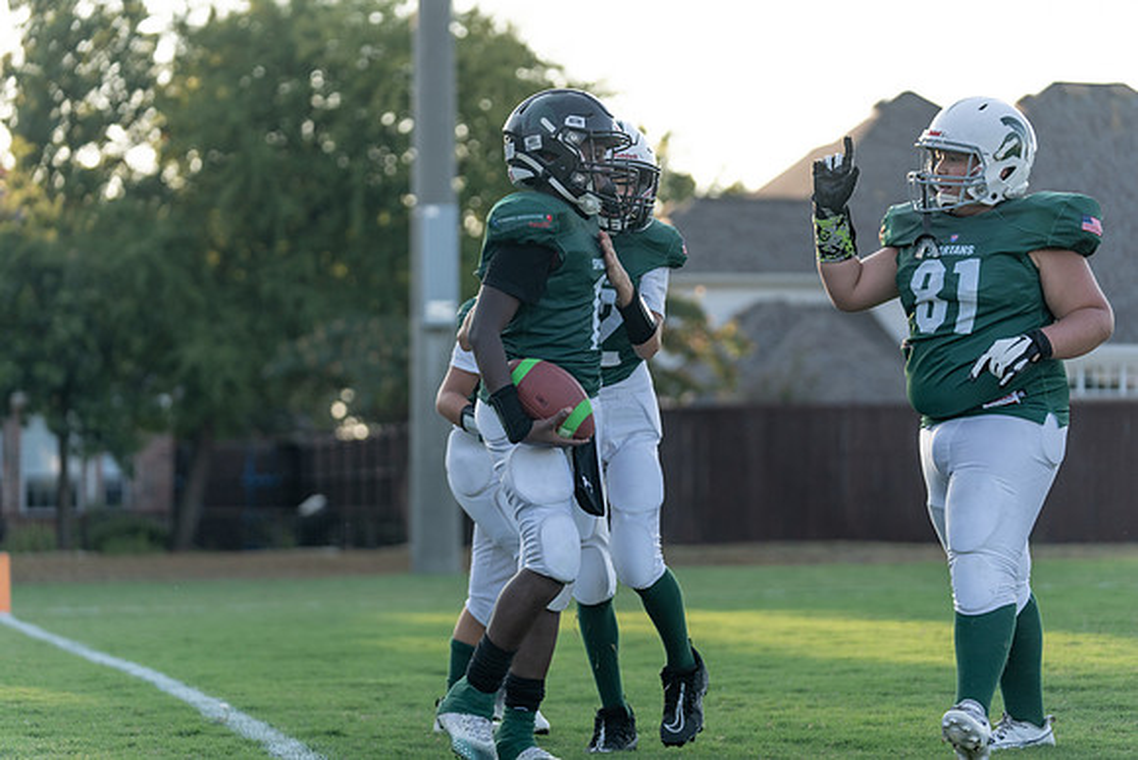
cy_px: 380
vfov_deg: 13.7
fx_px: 3162
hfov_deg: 20.4
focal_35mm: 100
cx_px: 569
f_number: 2.8
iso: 160
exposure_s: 1/1000
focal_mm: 100
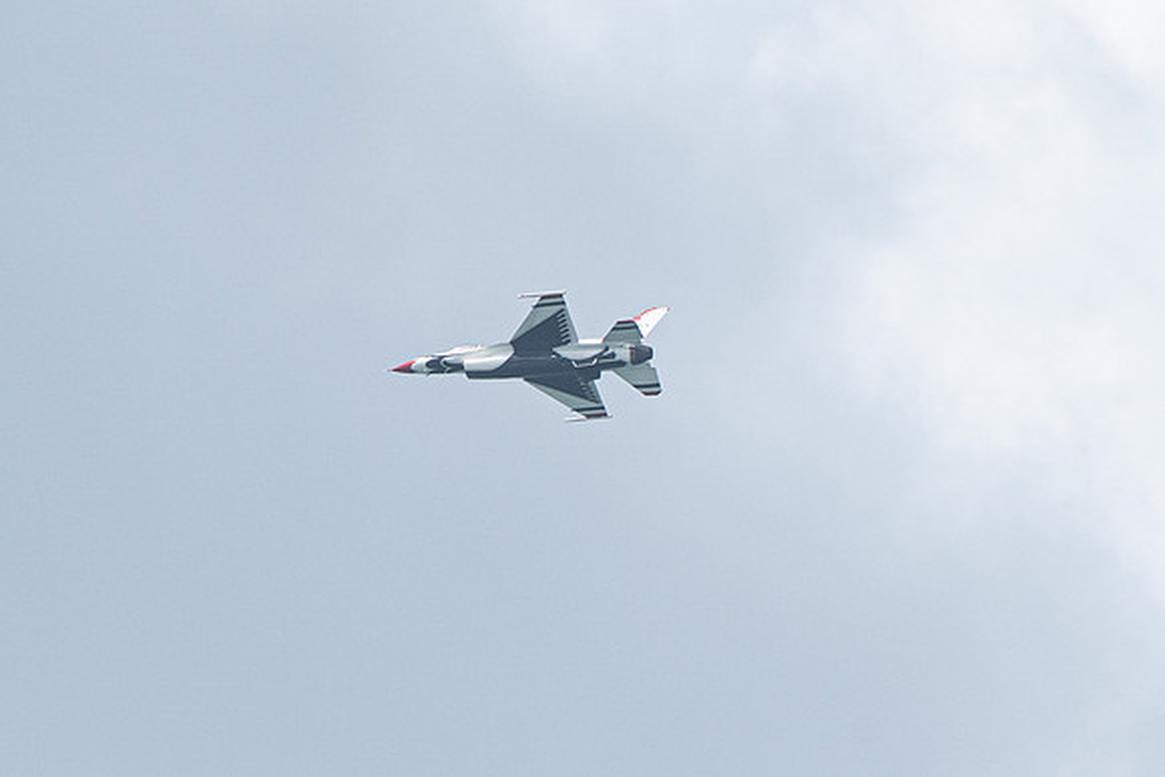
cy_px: 246
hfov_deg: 2.0
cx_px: 470
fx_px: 33207
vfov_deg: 1.3
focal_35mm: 1026
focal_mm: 400
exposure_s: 1/1600
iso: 640
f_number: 10
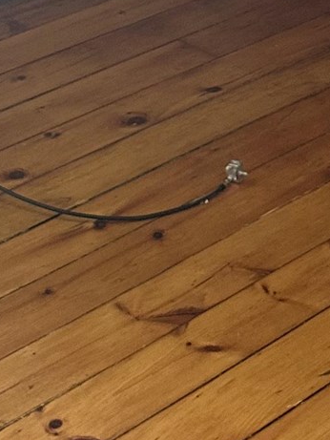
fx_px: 1525
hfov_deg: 12.3
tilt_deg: -14.5
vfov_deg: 14.8
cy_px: -283
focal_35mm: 120
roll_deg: -2.3
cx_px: 268
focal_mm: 6.86
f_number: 1.78
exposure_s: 1/79
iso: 250
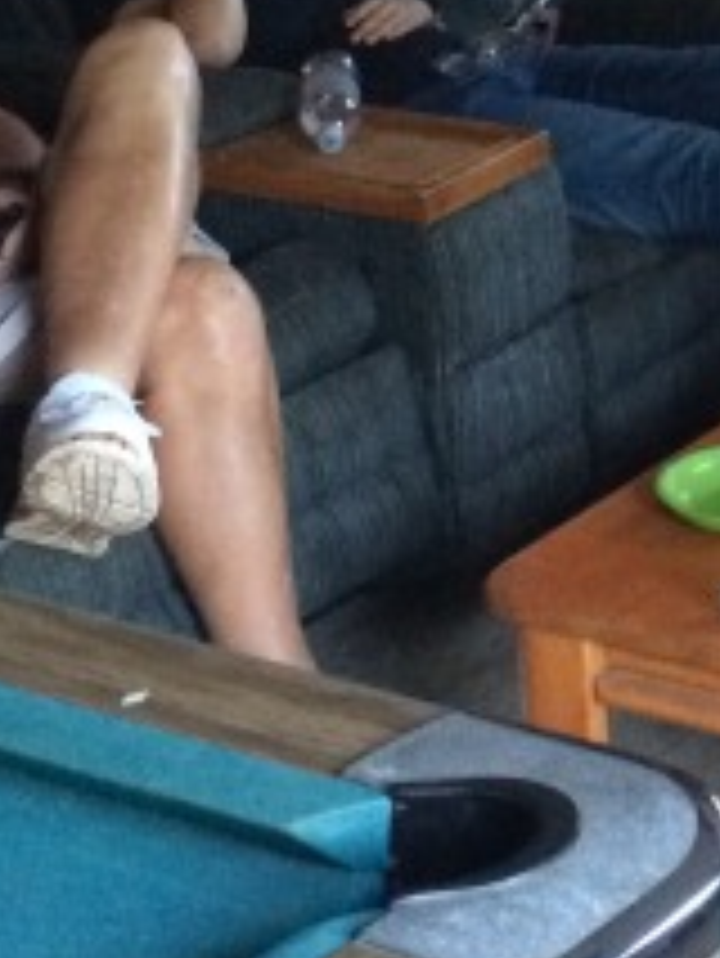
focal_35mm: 109
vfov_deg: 17.9
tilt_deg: -19.9
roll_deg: +1.3
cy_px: 202
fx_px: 3020
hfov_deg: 12.9
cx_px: 1062
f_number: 2.2
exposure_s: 1/15
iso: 320
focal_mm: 4.15
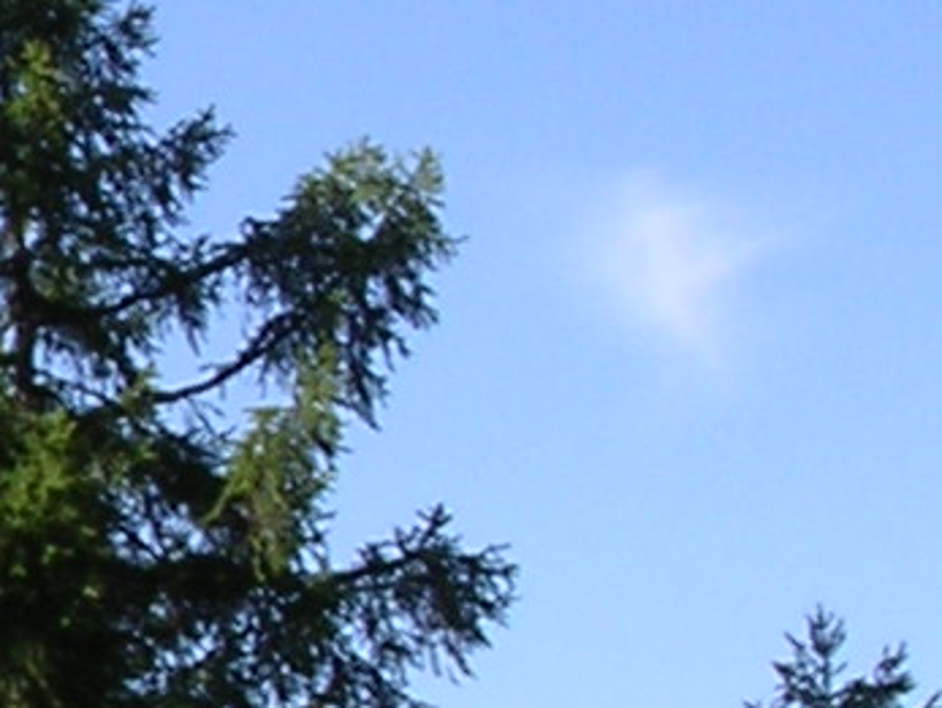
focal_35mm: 224
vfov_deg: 6.6
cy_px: 521
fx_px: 6102
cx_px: -1224
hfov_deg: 8.2
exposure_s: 1/204
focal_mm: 5.8
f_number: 5.6
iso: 100
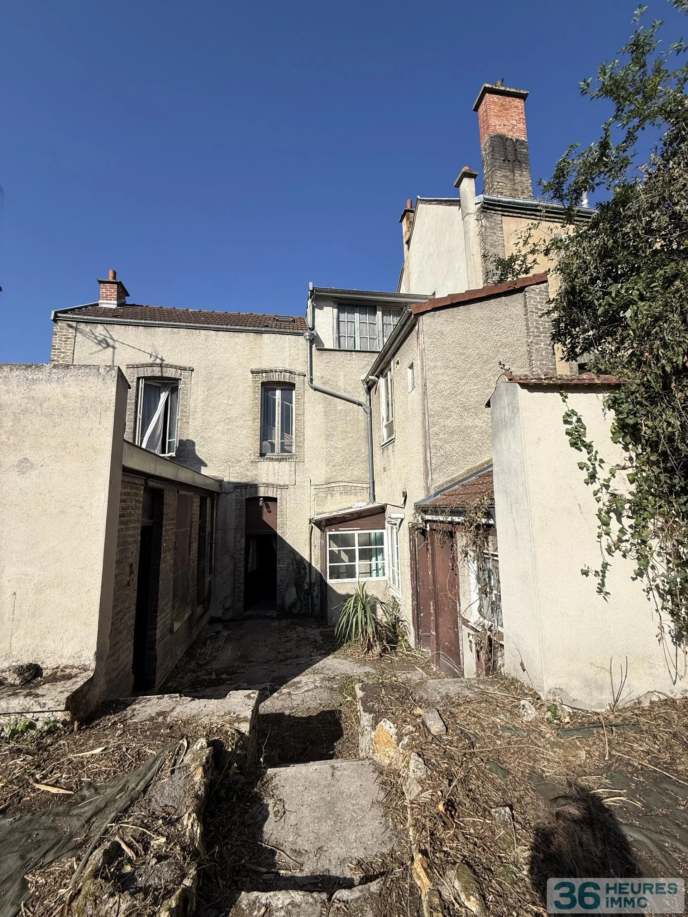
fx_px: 371
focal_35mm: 14
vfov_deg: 102.1
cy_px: 458
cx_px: 344
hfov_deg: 85.7
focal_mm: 2.22
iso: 50
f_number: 2.2
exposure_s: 1/3125
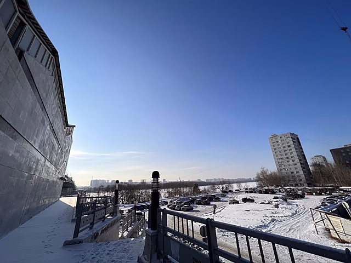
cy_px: 132
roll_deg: +2.4
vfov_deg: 89.9
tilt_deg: +19.6
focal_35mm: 13
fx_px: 132
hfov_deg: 106.2
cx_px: 176
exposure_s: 1/6944
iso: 40
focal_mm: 1.57
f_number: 1.8
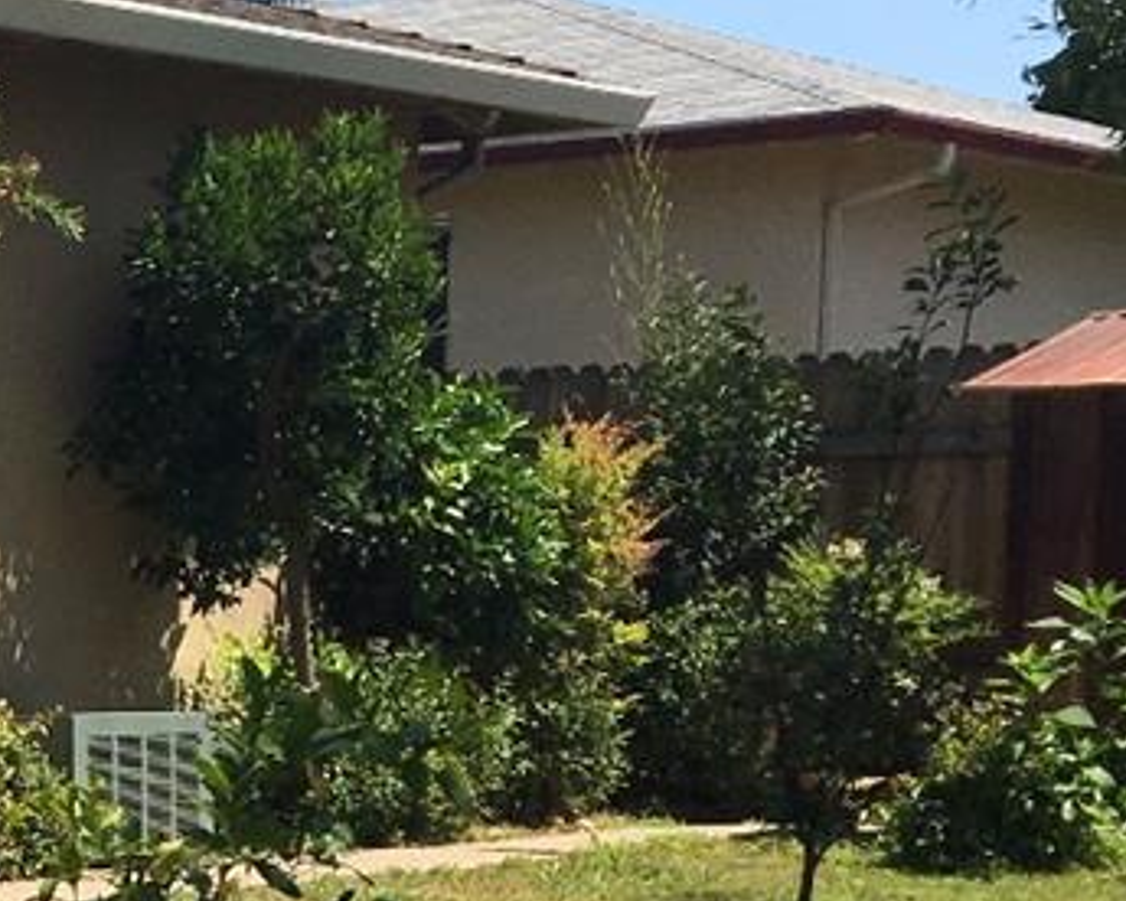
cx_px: -649
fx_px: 4099
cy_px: 992
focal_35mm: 123
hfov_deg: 14.4
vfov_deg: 12.3
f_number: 2.2
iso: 25
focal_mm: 4.15
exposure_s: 1/2747
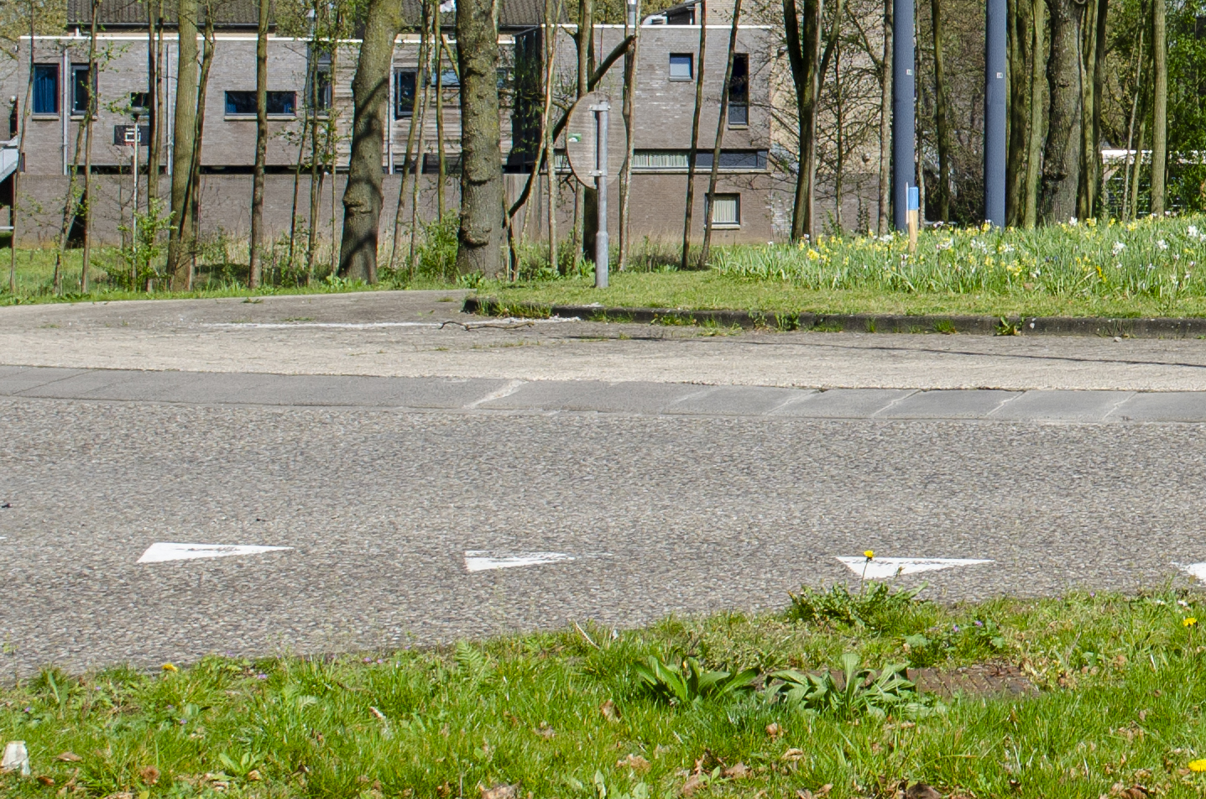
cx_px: 1569
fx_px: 4814
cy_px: 31
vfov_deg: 9.4
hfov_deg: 13.7
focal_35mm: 144
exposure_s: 1/500
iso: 160
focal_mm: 28
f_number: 7.1
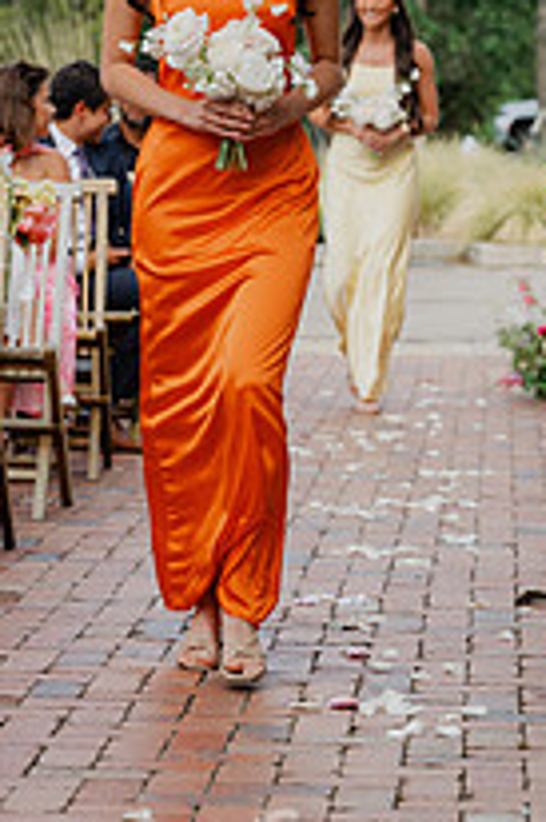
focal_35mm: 153
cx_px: 179
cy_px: 192
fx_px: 3486
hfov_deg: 8.9
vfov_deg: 13.4
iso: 100
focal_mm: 70
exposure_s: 1/500
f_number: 3.5
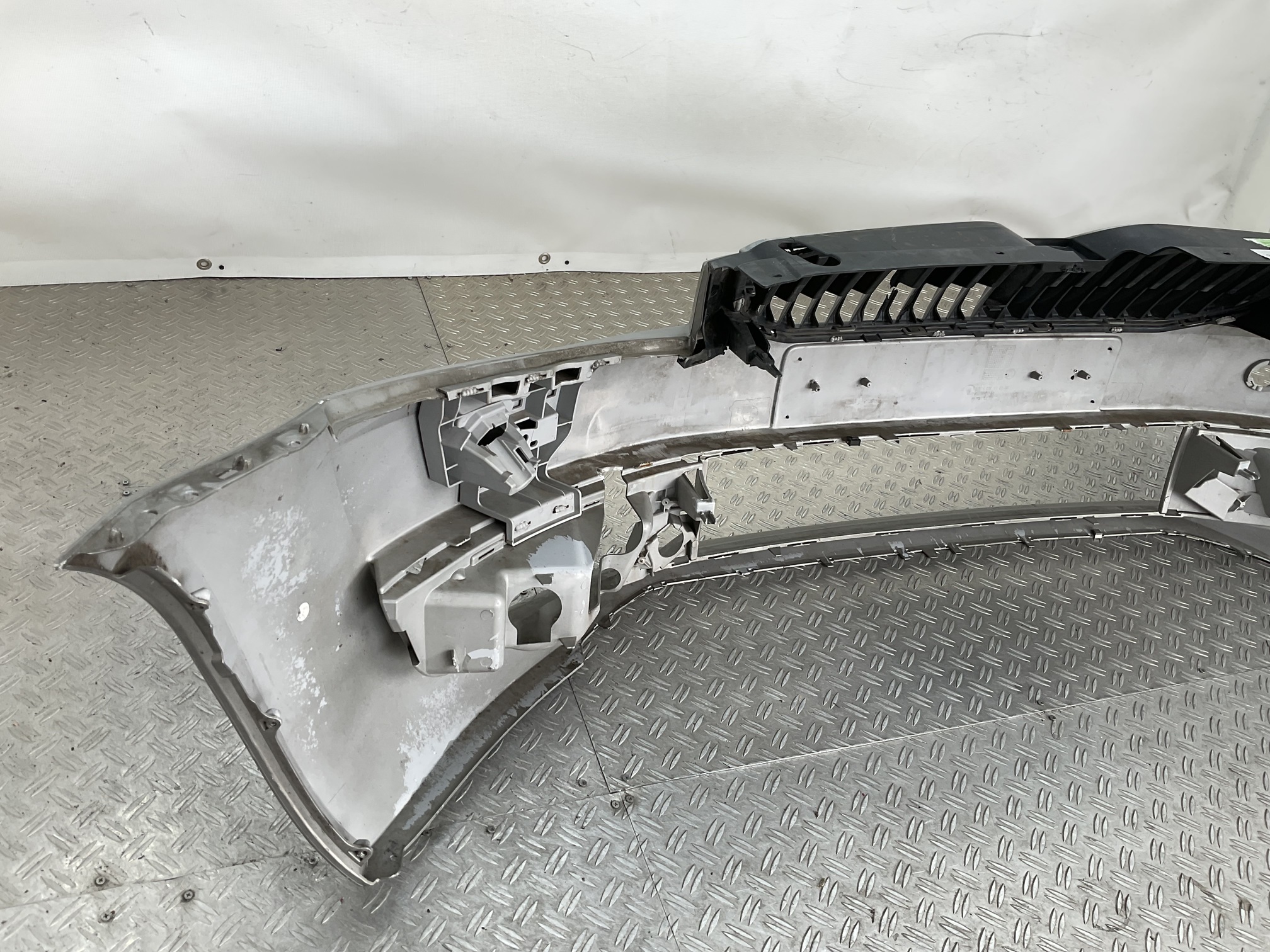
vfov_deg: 48.2
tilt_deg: -35.3
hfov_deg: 61.7
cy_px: 476
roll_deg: -12.6
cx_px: 635
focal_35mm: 29
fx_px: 1064
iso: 16
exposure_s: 1/128
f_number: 1.8
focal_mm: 3
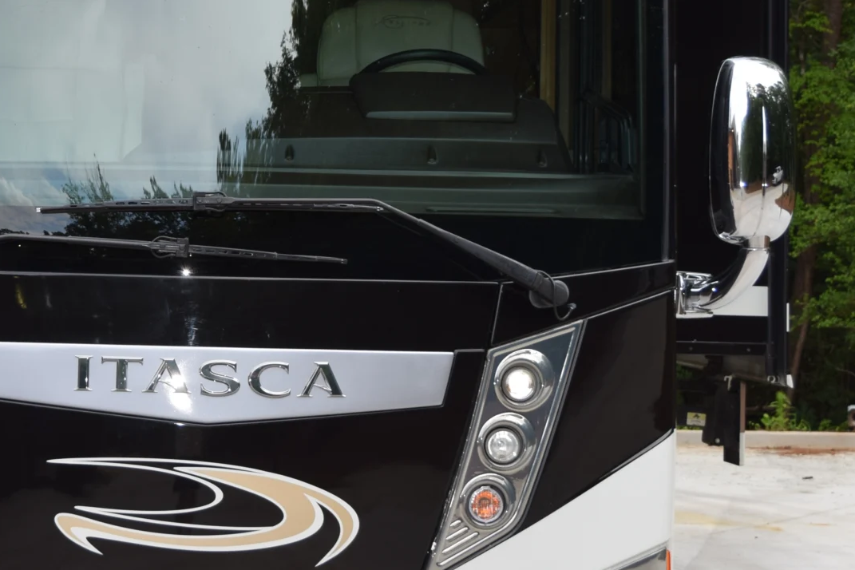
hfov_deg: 18.2
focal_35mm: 111
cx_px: 161
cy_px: 143
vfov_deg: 12.3
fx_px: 2641
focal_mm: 31
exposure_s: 1/125
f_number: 5.6
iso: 110
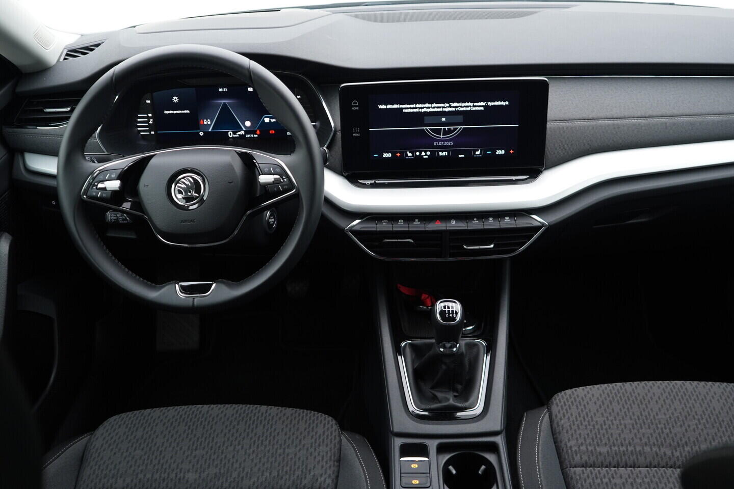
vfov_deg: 36.9
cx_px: 367
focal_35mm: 36
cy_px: 244
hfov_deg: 53.1
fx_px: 734
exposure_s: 1/40
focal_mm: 24
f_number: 2.8
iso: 200
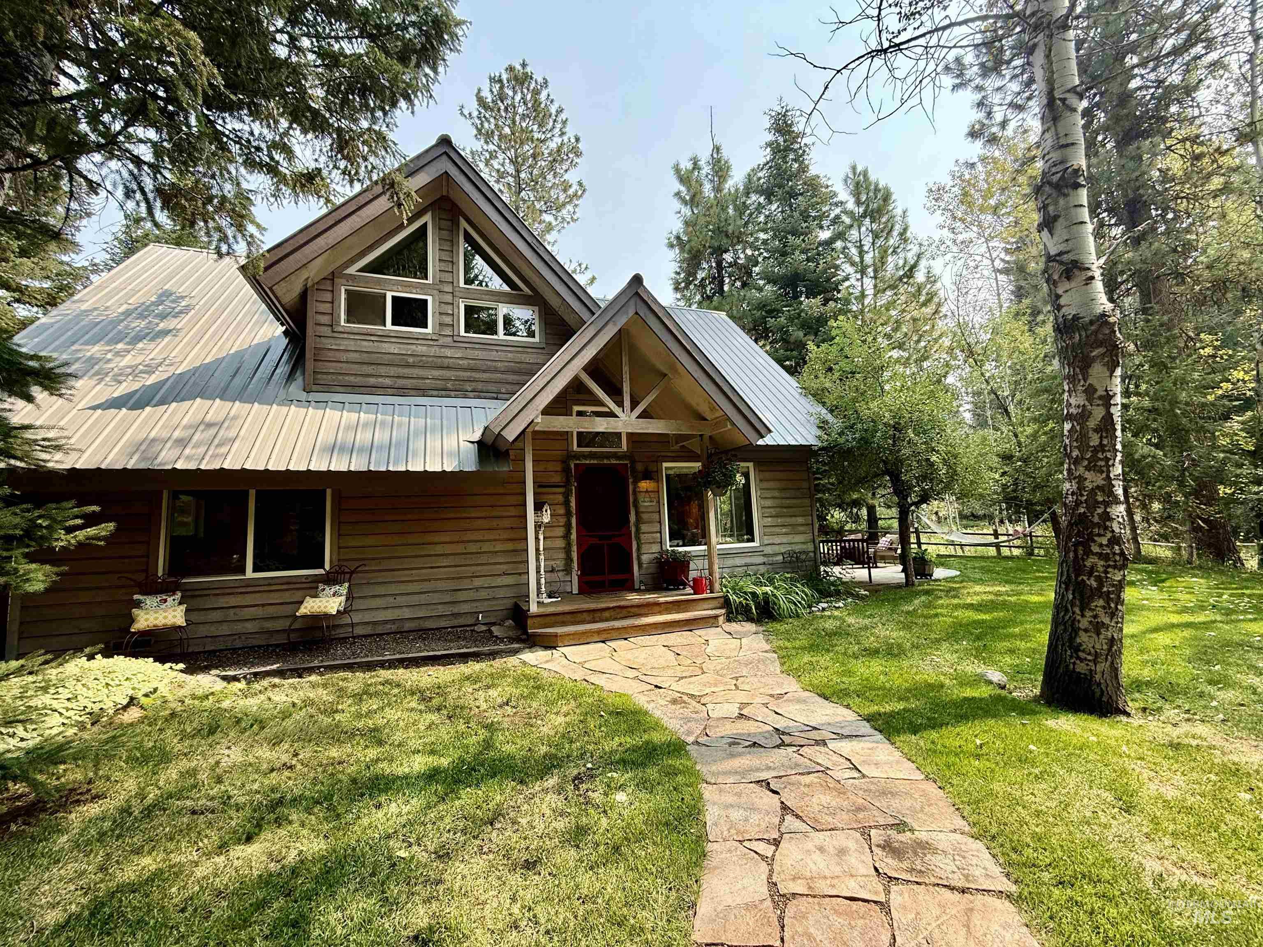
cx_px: 632
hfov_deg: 102.1
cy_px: 474
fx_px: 511
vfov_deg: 85.7
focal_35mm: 14
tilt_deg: +7.3
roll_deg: +2.7
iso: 64
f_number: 2.2
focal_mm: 2.22
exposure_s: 1/379
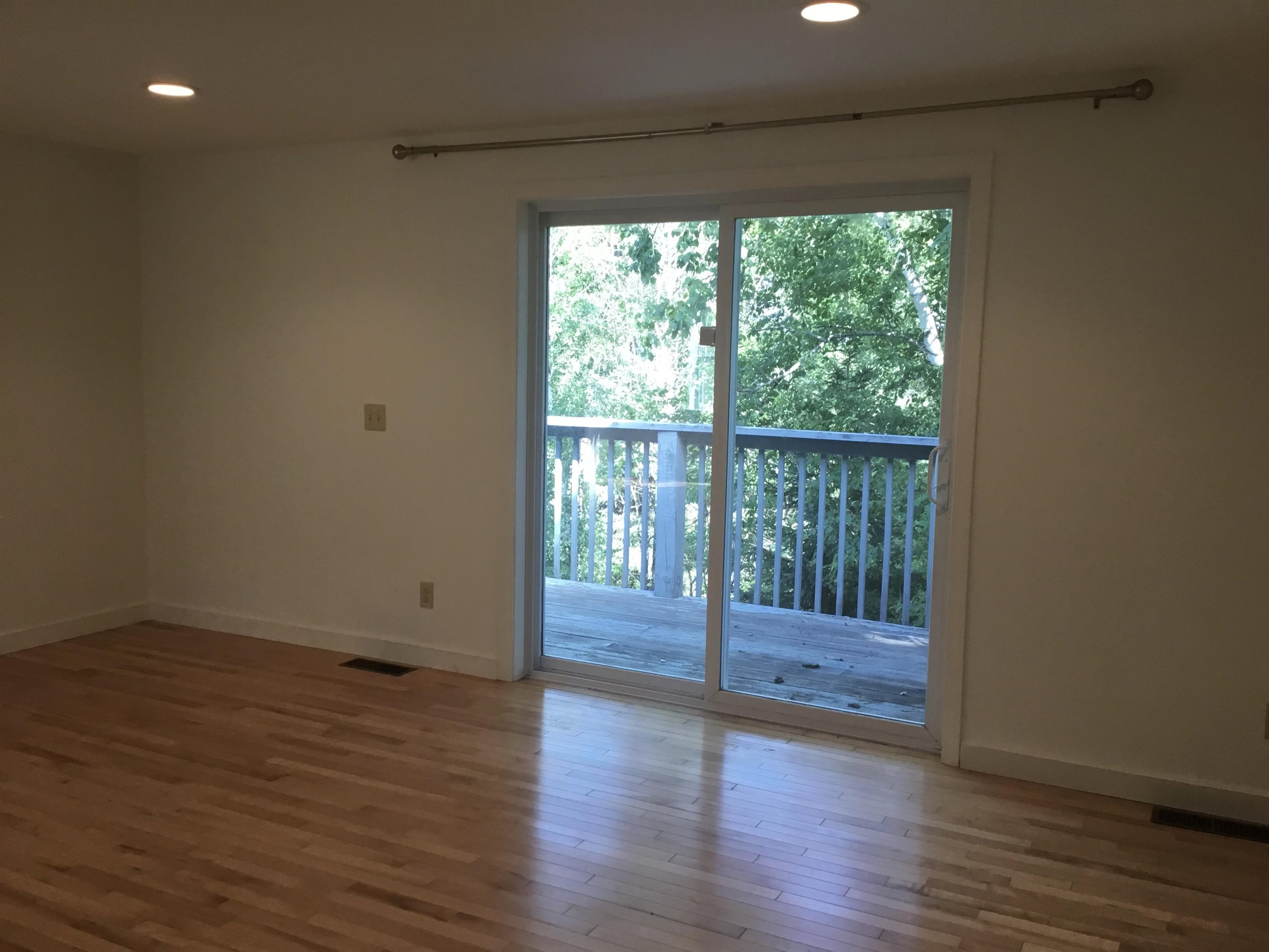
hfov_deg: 58.4
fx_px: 1136
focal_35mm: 31
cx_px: 634
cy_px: 476
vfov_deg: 45.4
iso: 25
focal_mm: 3.3
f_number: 2.4
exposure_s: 1/30
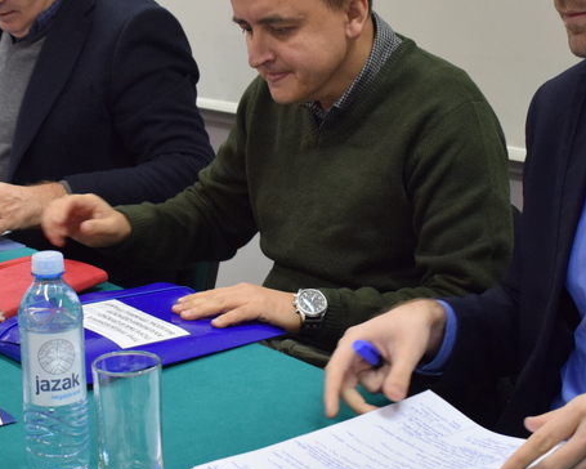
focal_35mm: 76
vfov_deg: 20.1
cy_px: 162
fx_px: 1318
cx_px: 216
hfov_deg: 25.0
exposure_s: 1/60
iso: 1250
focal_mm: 24
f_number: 3.8
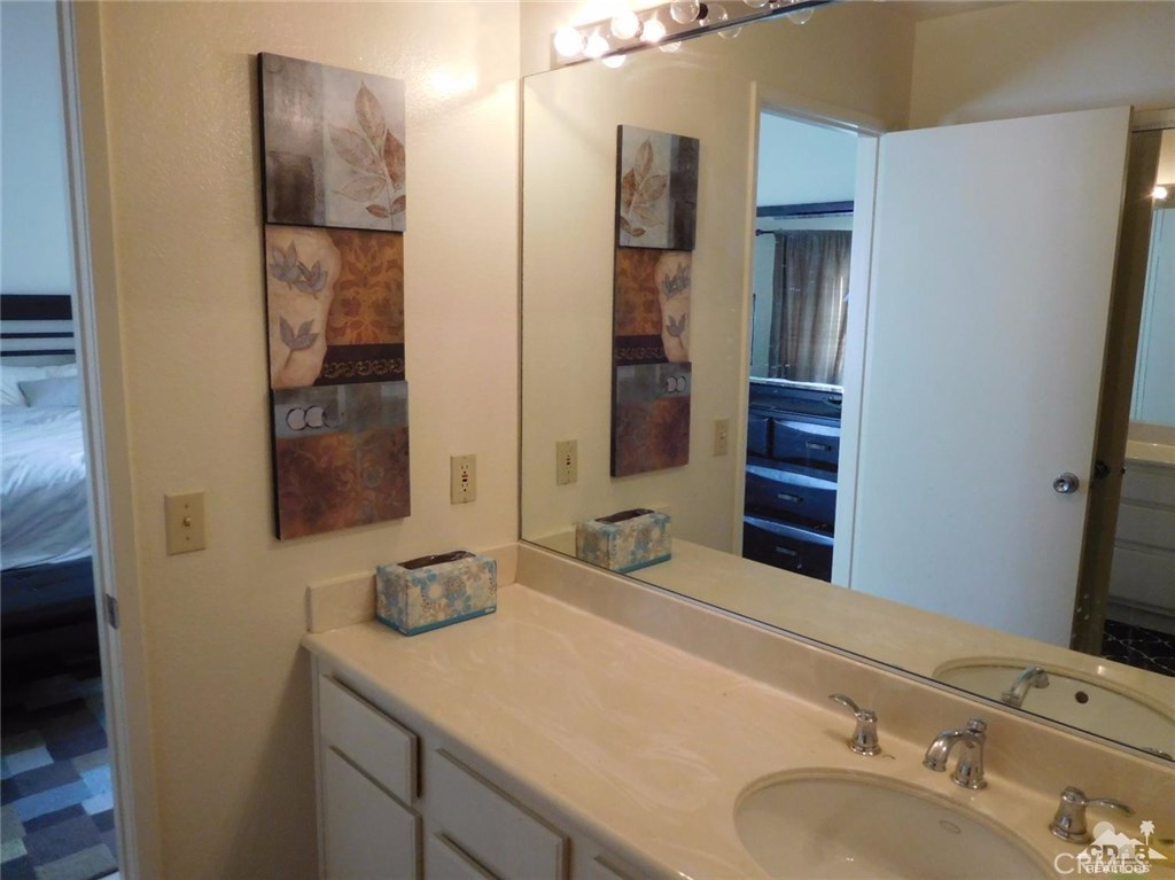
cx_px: 588
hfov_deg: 69.4
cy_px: 440
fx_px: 848
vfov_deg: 54.8
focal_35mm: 25
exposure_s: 1/30
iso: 320
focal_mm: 4.5
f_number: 3.4
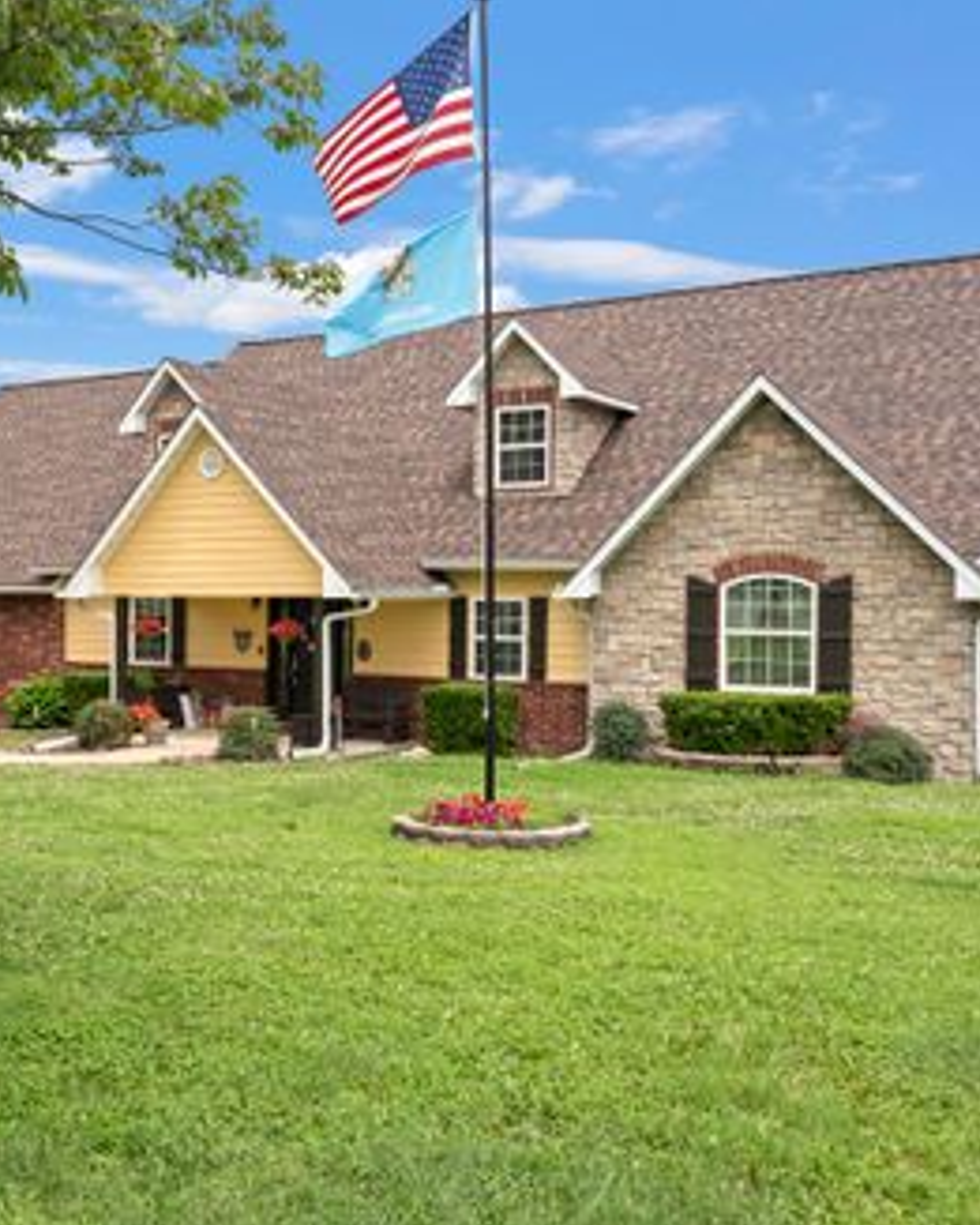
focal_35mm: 37
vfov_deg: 49.4
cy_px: 622
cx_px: 300
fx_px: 1331
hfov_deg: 39.8
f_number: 8
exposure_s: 1/400
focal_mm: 25.5
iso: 200
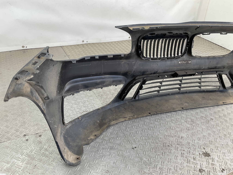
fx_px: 195
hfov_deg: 61.7
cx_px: 116
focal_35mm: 29
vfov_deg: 48.2
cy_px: 88
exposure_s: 1/101
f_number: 1.8
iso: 16
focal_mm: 3
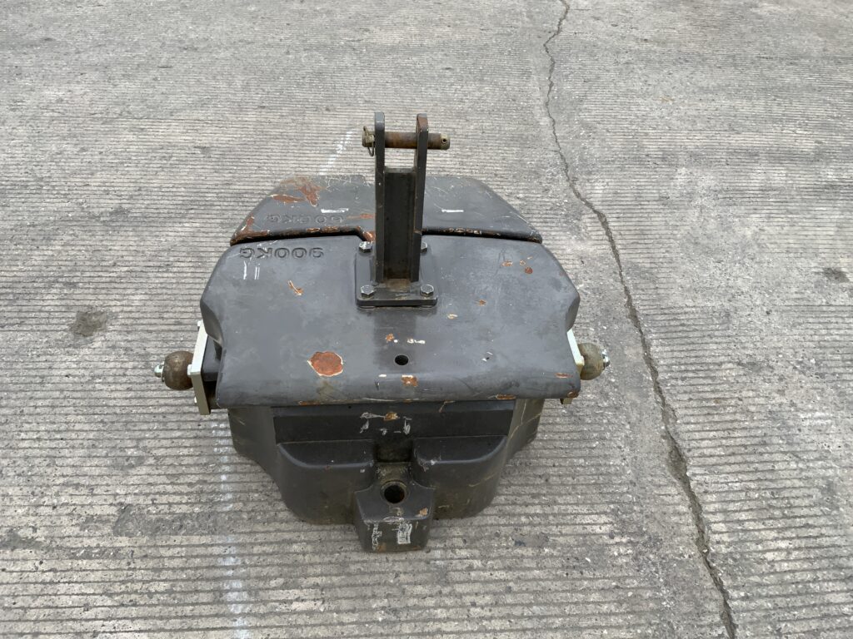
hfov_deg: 61.7
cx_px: 426
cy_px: 320
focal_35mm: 29
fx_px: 715
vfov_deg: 48.2
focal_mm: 3
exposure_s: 1/912
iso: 16
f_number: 1.8
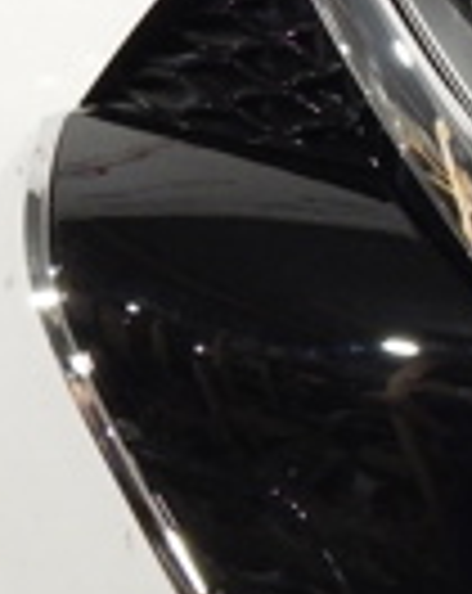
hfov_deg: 11.7
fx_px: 1910
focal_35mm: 109
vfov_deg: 17.6
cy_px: 225
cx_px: 1106
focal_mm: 4
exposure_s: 1/25
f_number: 3
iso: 400
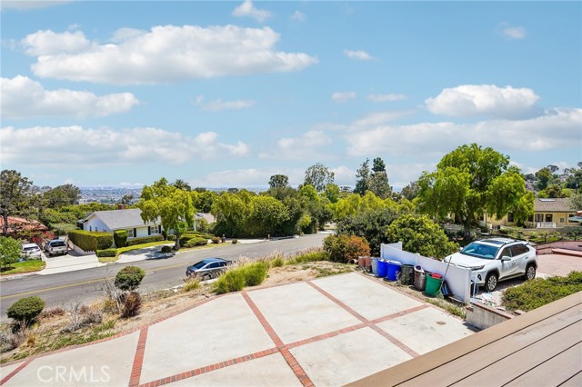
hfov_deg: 96.8
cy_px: 194
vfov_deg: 73.7
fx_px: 259
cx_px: 291
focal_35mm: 16
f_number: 8
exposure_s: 1/1000
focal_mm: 16
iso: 400
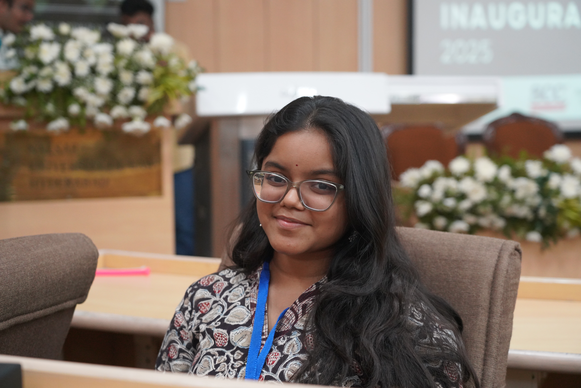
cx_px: 290
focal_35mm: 60
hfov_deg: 33.4
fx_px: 968
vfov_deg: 22.6
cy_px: 194
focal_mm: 60
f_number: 4
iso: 5000
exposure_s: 1/160
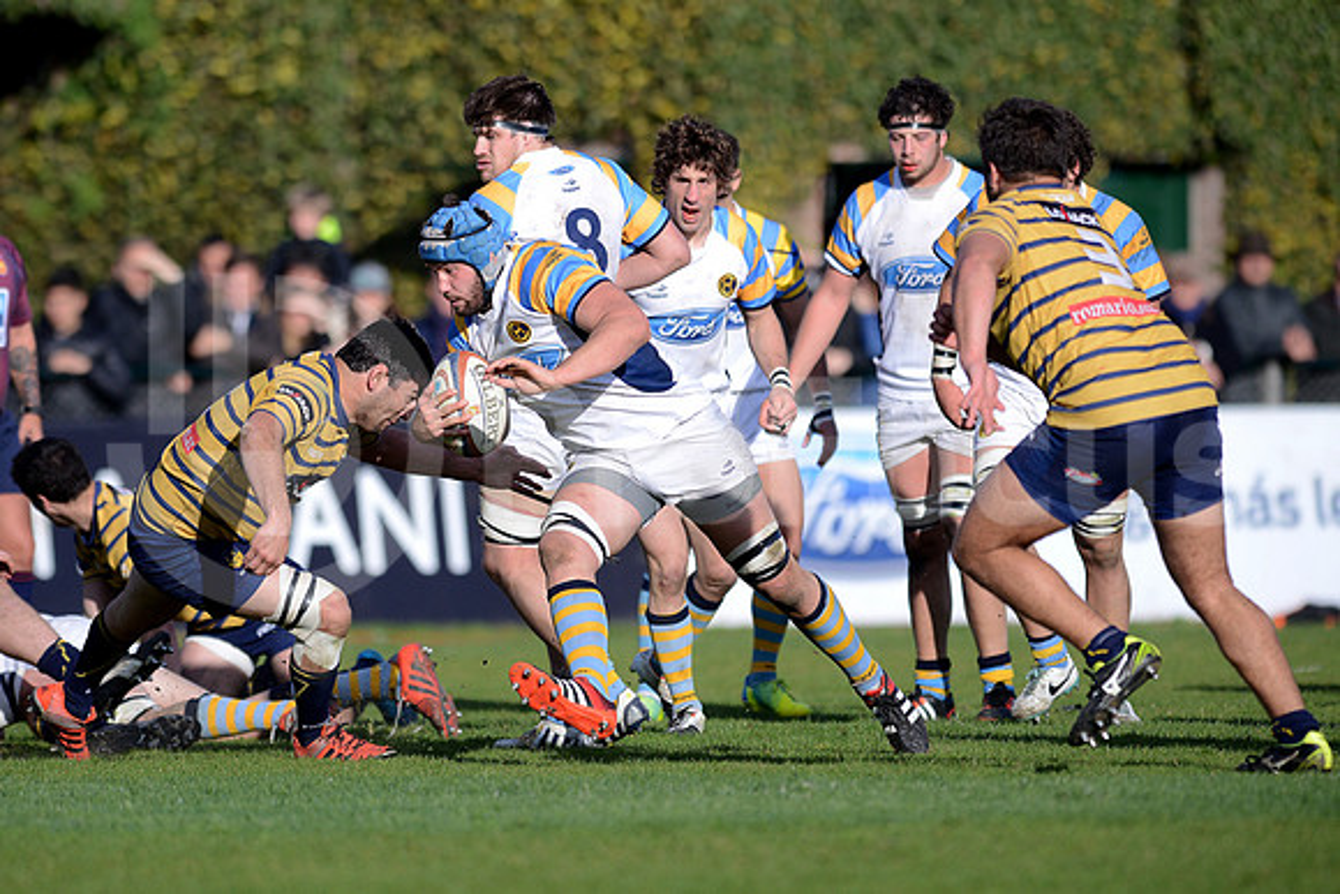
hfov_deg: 4.9
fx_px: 15636
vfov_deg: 3.3
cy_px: 447
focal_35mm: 420
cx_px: 670
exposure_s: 1/4000
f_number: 4
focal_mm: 420
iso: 560
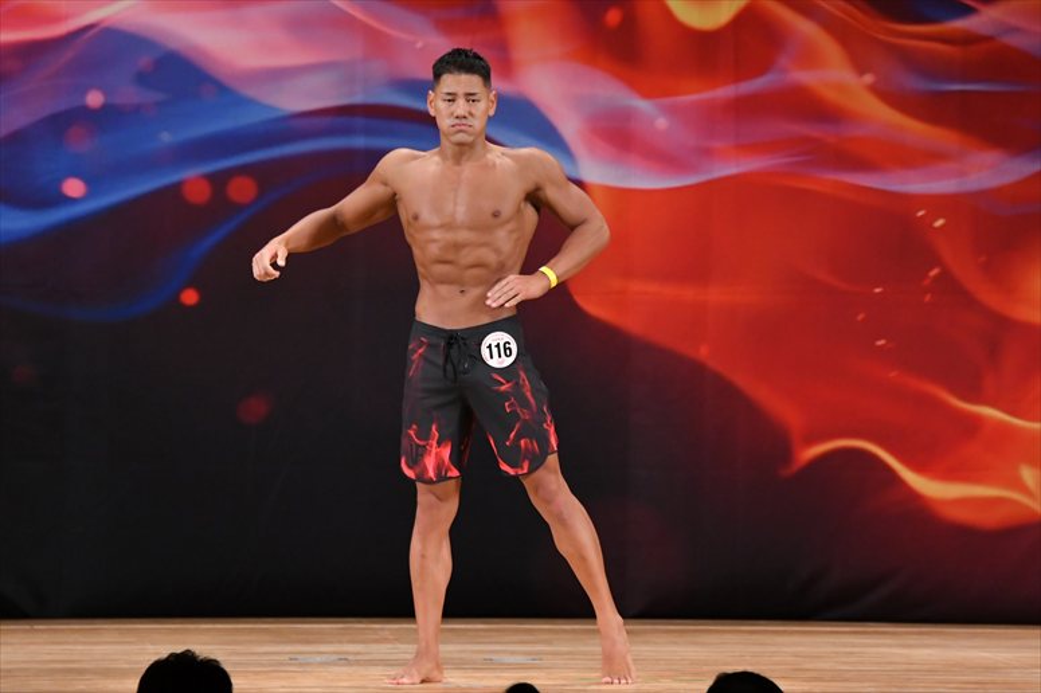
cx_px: 520
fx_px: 7370
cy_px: 346
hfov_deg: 8.1
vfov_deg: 5.4
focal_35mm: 255
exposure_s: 1/400
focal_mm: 170
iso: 3200
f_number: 5.6
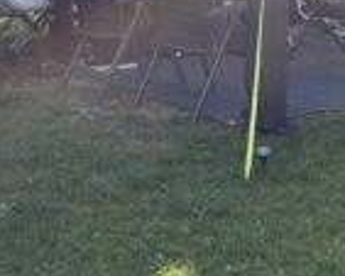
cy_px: 59
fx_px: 736
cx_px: 325
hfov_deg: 25.4
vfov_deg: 21.1
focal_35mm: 72
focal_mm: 5.96
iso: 64
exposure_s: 1/987
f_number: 1.6
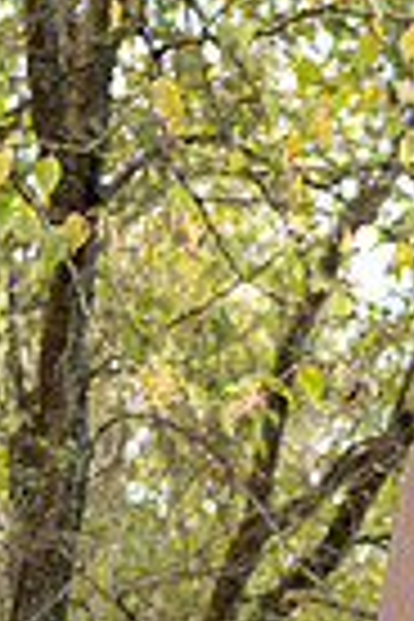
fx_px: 1966
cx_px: 657
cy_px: 814
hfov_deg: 11.4
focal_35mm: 114
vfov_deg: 16.9
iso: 160
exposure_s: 1/125
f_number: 2.8
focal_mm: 35
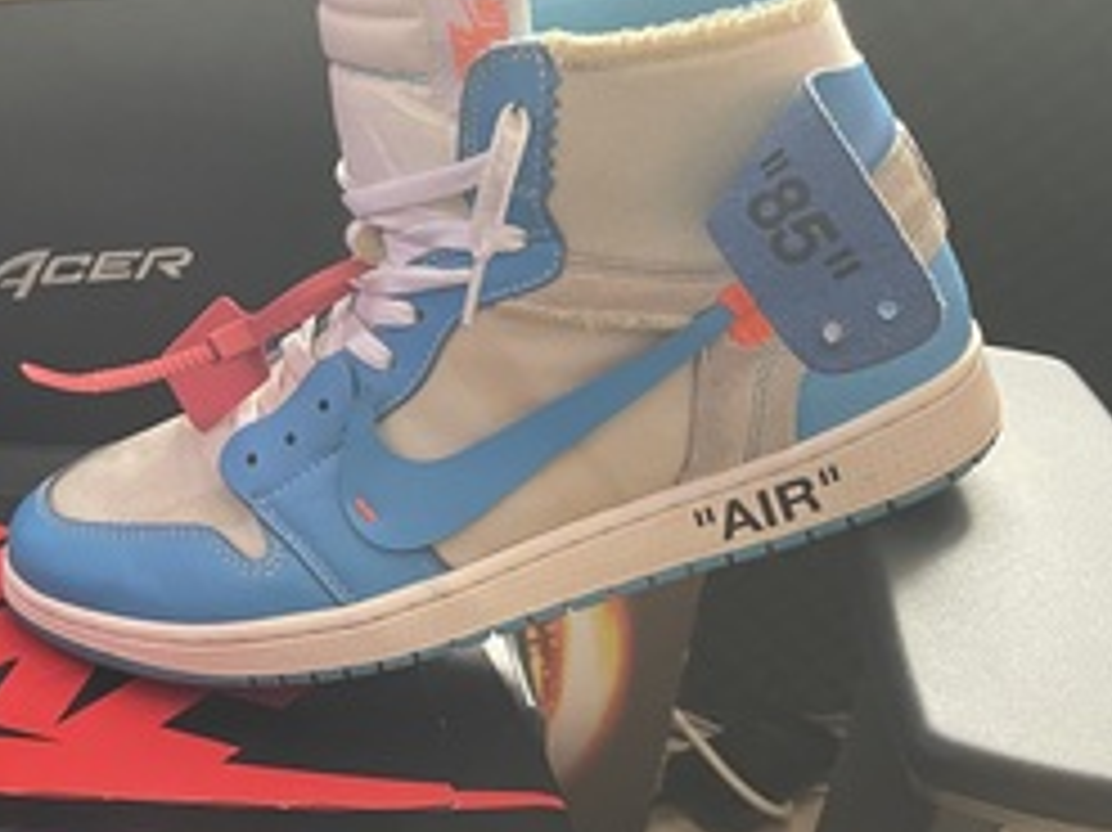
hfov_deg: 32.6
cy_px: 351
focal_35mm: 54
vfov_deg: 27.0
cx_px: -5
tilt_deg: -28.2
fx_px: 1734
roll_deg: -0.6
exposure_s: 1/41
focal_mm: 4.2
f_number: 1.6
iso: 500
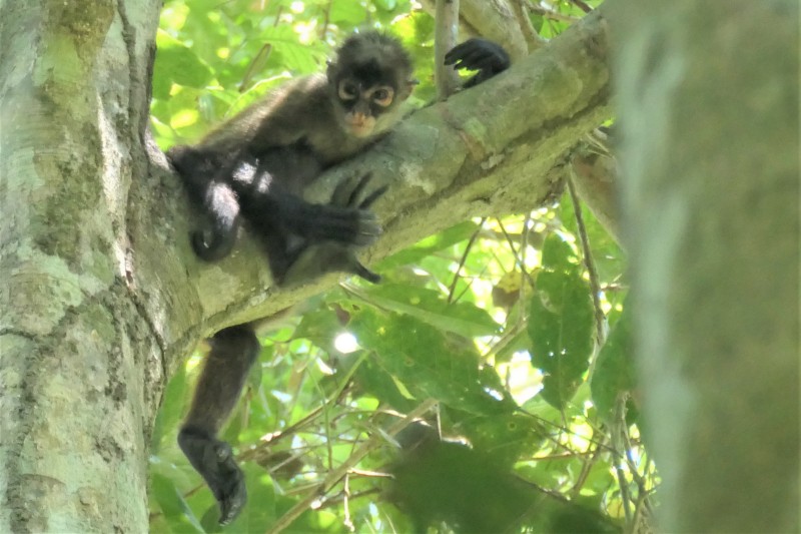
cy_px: 267
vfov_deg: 1.9
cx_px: 400
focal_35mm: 720
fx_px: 16016
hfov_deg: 2.9
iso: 1600
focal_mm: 132
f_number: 6.4
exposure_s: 1/80
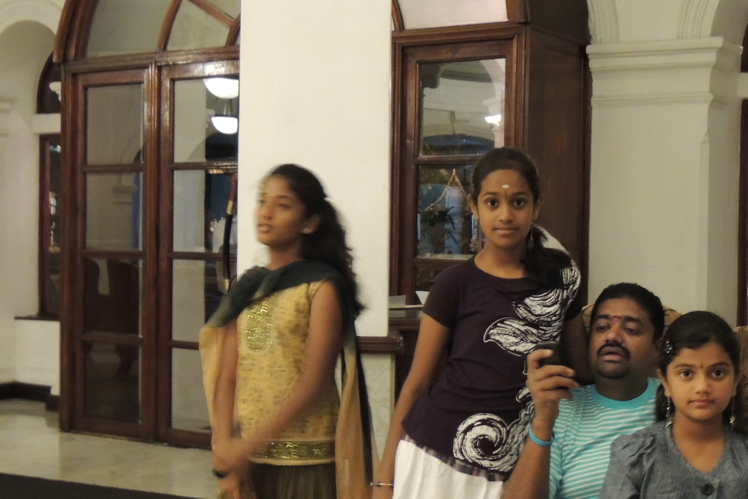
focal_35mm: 57
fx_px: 1184
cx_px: 561
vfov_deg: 23.7
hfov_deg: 34.3
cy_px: 293
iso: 800
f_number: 3.3
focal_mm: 6.2
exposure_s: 1/8
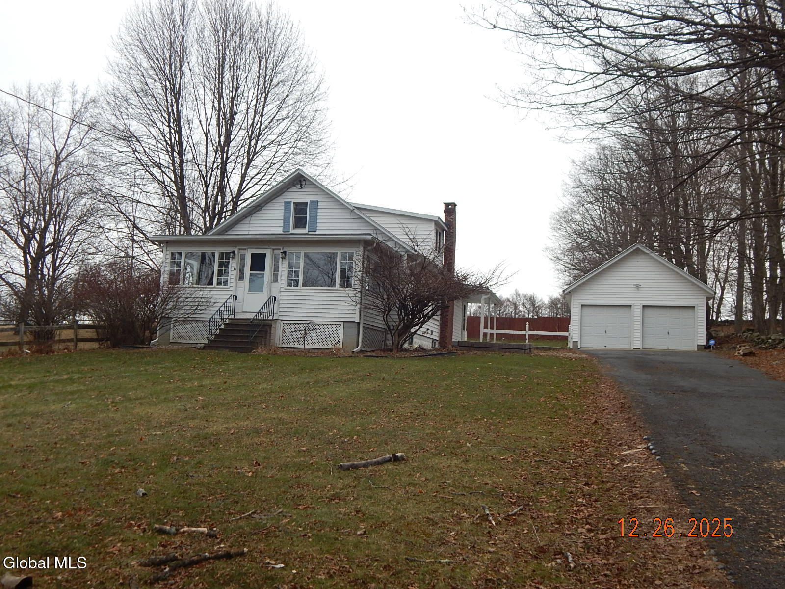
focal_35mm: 34
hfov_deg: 54.0
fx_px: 771
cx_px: 392
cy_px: 294
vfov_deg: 41.8
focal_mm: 6.1
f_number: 3.3
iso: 125
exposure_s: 1/320
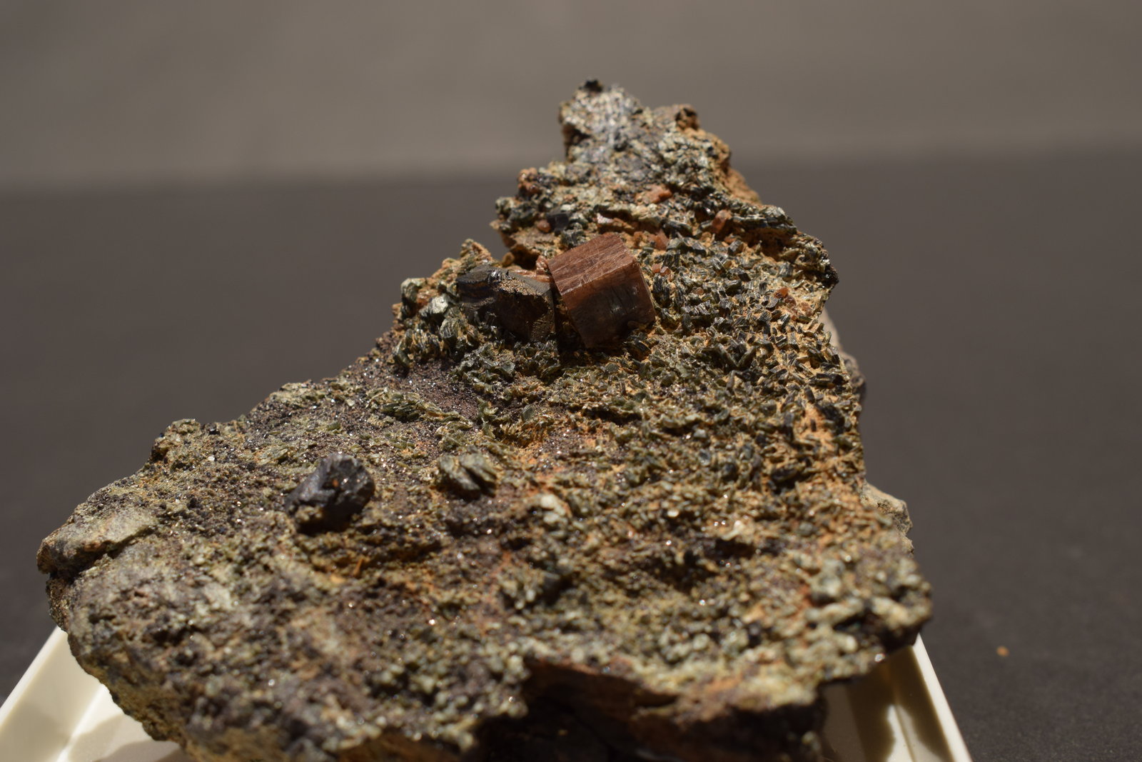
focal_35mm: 51
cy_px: 381
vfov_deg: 26.5
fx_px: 1618
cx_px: 571
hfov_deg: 38.9
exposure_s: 1/1.3
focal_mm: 34
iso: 200
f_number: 9
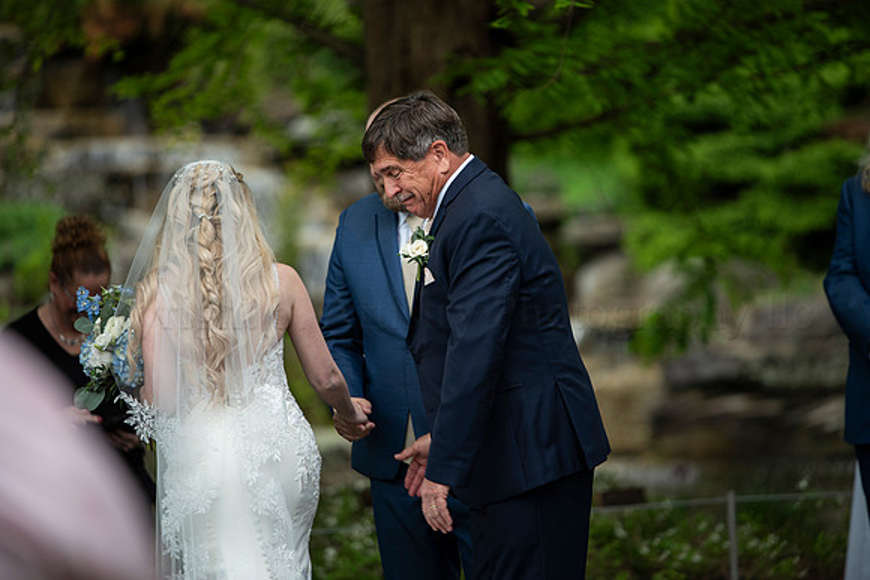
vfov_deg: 6.6
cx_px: 456
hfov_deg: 9.8
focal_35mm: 210
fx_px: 5065
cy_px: 277
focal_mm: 200
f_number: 2.8
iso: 320
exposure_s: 1/250
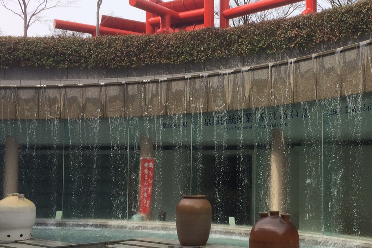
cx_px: 269
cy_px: 156
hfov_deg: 36.2
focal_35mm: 54
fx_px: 558
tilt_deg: +0.6
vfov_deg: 25.0
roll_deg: +0.8
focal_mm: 4.15
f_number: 2.2
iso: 32
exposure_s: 1/1368
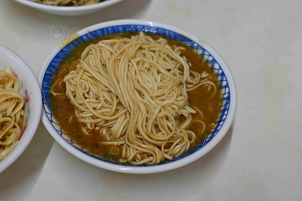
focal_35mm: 75
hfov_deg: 27.0
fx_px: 629
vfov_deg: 18.2
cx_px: 151
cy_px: 100
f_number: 3.2
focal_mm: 50
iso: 900
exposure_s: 1/200
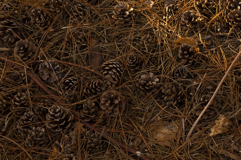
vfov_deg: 13.0
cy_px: 80
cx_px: 120
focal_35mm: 105
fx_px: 702
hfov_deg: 19.5
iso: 200
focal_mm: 70
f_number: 8
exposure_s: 1/30
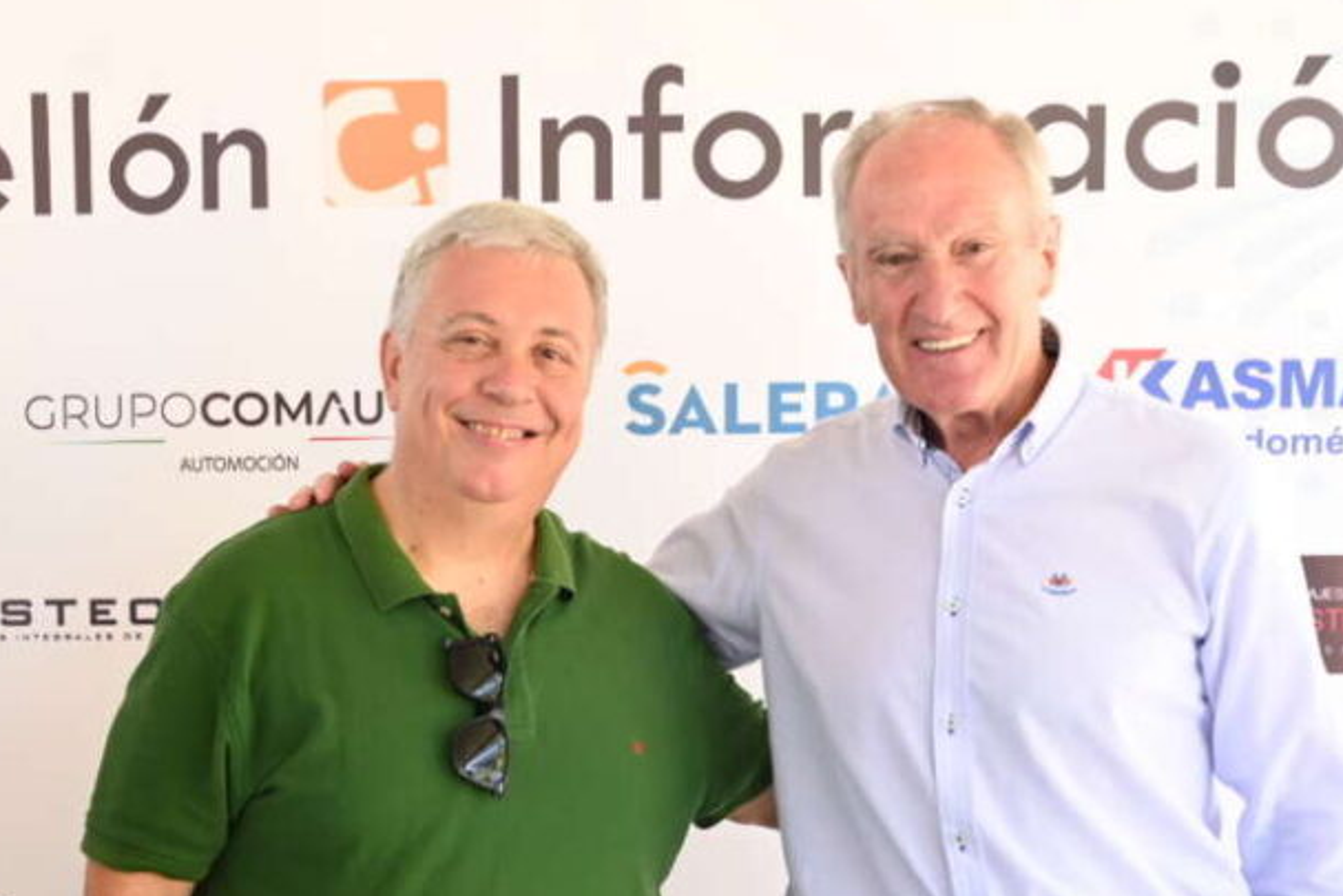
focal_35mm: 59
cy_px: 689
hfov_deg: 33.8
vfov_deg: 22.8
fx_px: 2201
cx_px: 546
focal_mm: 35
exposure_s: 1/80
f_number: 5
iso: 400
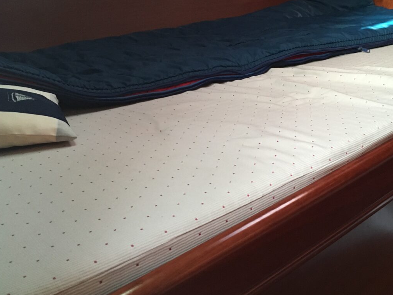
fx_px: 500
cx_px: 238
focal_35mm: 44
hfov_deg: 42.7
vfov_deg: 32.6
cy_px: 99
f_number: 2.2
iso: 200
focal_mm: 4.15
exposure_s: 1/33
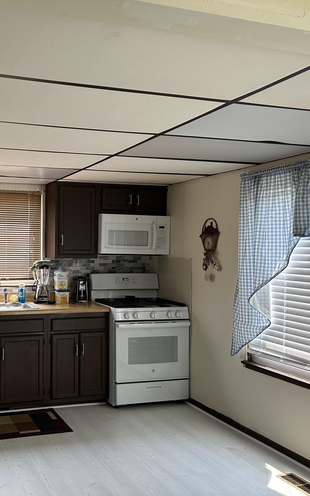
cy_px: 248
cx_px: 43
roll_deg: -0.7
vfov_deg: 56.7
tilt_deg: +0.2
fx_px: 460
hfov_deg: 35.5
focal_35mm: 34
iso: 200
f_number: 1.78
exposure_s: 1/120
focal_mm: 6.86
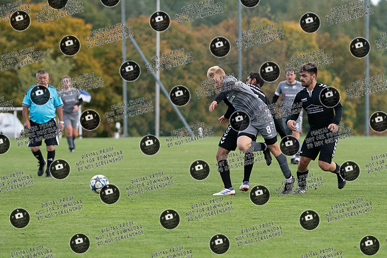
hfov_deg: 6.9
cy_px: 125
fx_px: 3203
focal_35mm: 298
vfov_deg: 4.6
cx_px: 228
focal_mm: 200
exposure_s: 1/1600
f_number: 4
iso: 800
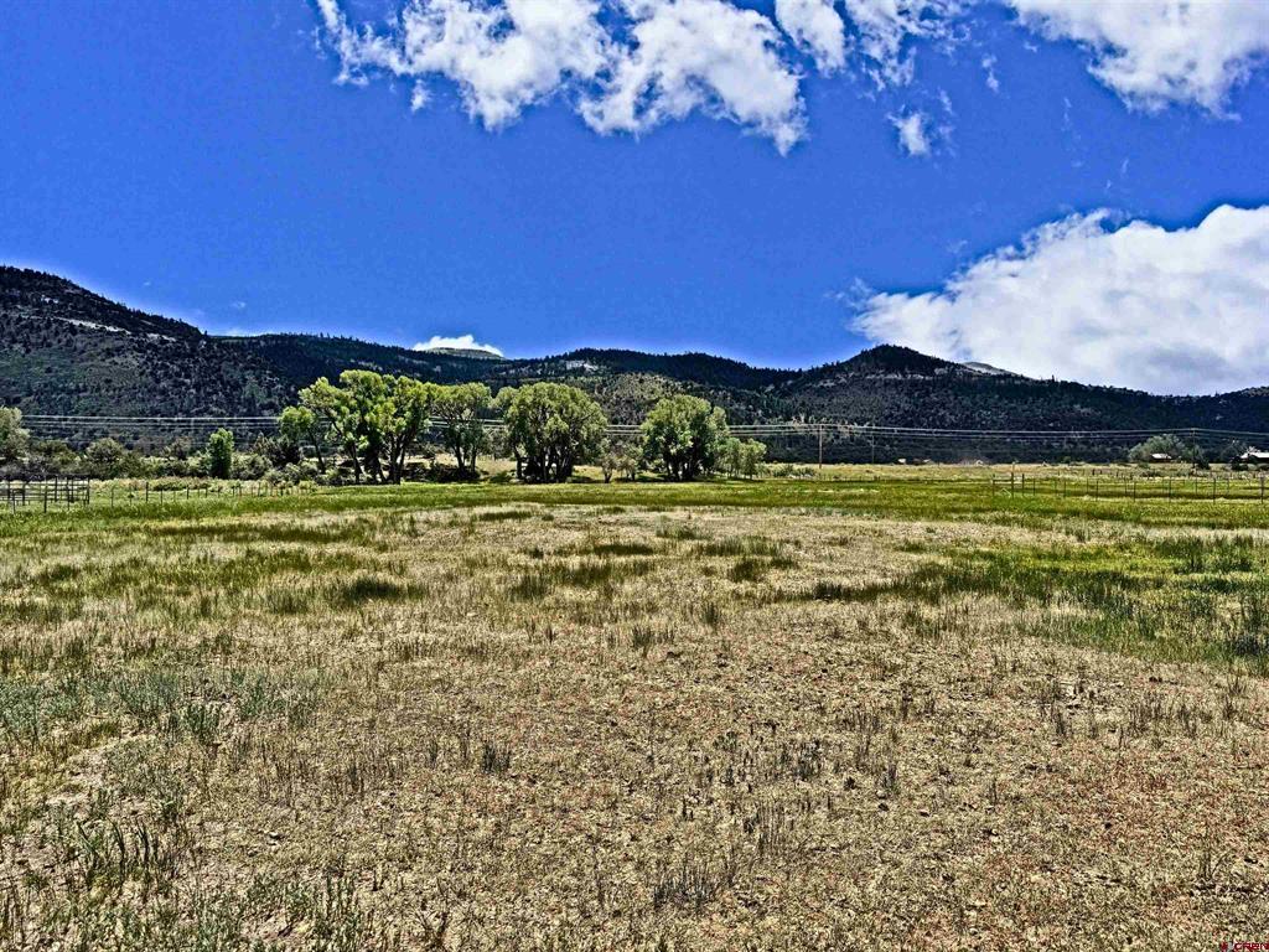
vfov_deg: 56.8
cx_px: 634
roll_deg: +0.1
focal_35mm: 24
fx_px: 880
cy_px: 476
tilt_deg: +0.4
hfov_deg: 71.6
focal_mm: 6.76
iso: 80
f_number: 1.78
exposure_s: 1/7092
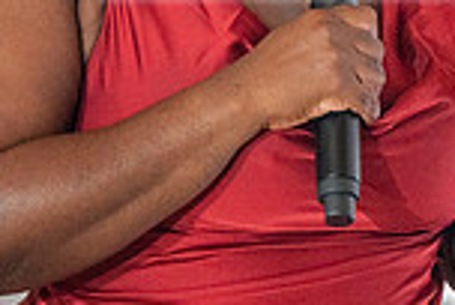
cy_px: -67
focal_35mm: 742
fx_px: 9396
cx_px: 359
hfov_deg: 2.8
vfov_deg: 1.9
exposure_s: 1/320
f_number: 2.8
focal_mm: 195
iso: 1600
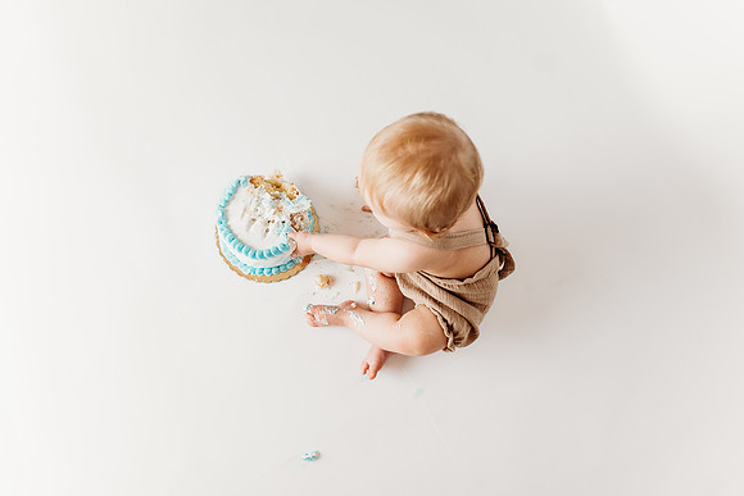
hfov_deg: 73.7
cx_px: 372
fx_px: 496
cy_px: 248
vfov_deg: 53.2
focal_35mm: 24
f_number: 2.8
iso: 100
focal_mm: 24
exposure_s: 1/200
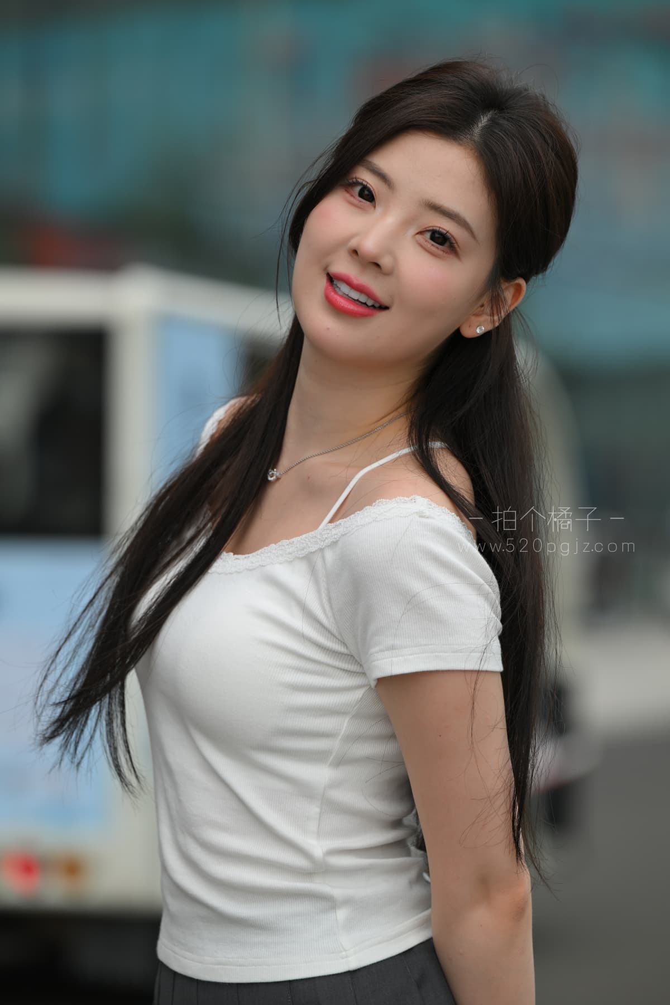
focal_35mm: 200
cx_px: 335
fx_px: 5583
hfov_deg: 6.9
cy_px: 502
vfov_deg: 10.3
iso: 160
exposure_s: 1/640
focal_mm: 200
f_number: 4.5
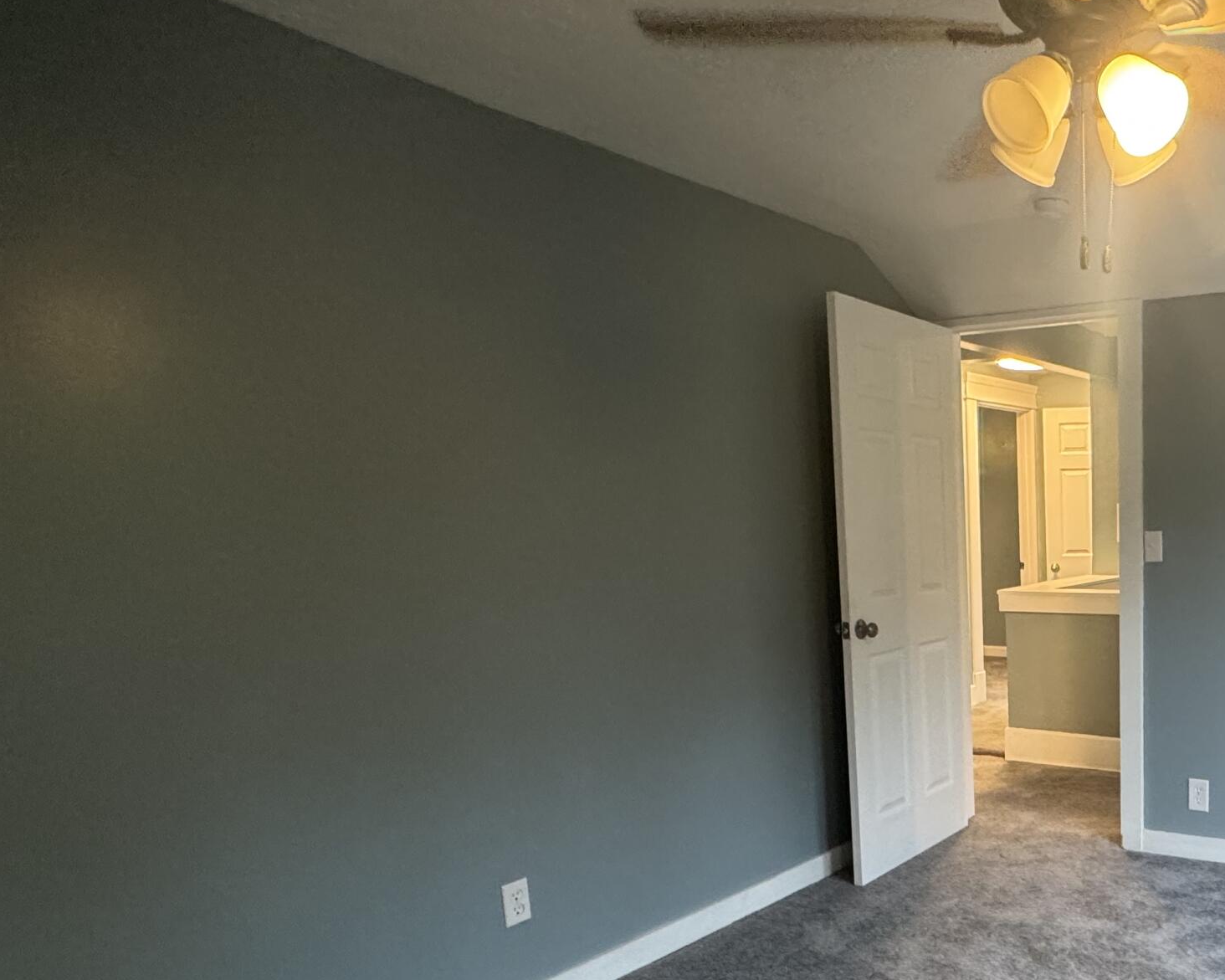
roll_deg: +0.5
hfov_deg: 54.2
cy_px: 664
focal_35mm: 28
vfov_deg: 50.5
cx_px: 1105
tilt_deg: -8.8
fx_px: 1015
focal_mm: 2.22
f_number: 2.2
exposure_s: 1/60
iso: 400
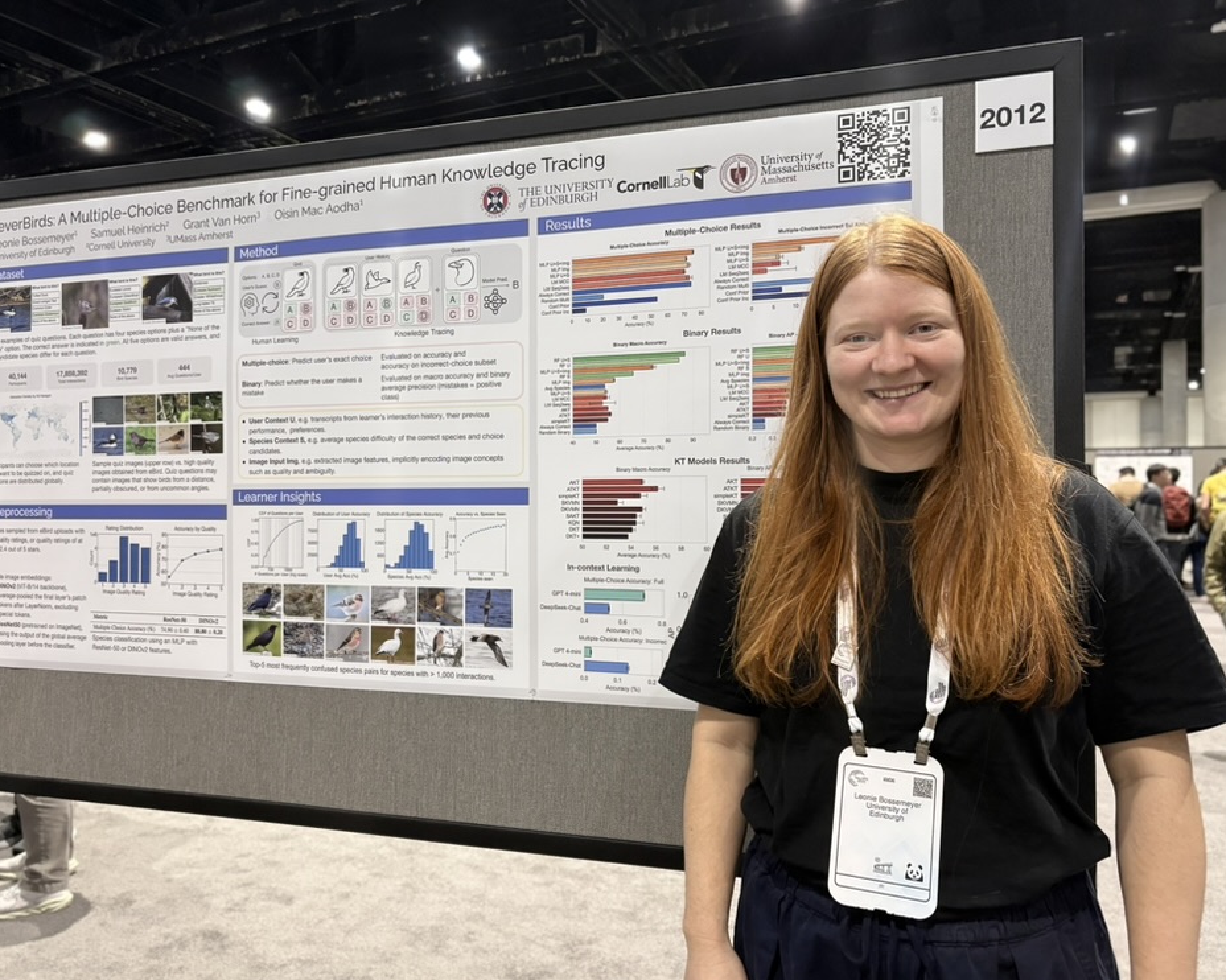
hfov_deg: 62.2
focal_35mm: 28
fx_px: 1016
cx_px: 587
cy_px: 486
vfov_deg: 51.5
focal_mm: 5.96
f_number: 1.6
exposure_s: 1/60
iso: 250
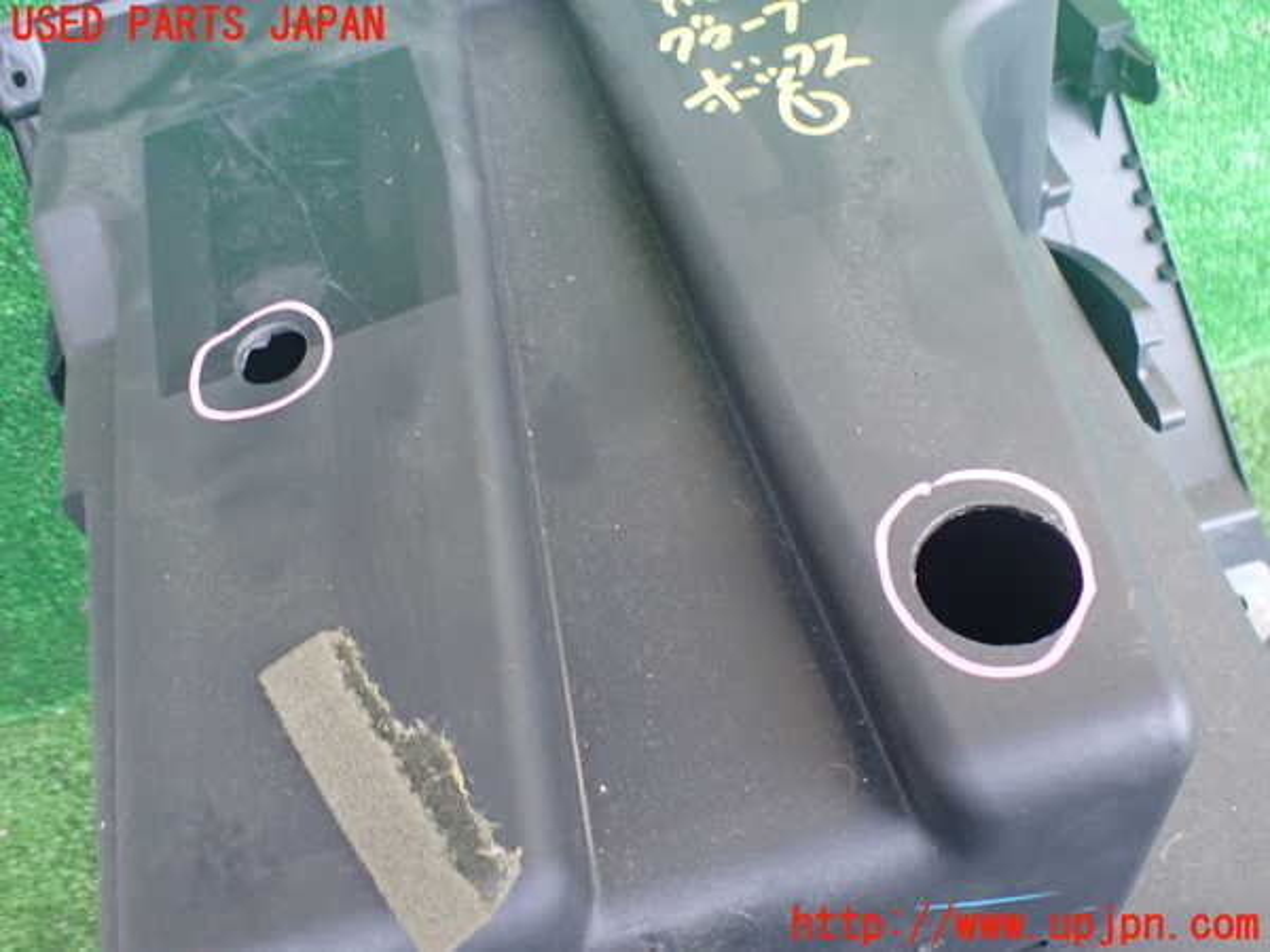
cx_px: 635
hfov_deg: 60.0
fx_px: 1101
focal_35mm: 30
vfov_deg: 46.8
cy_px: 476
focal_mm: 5.4
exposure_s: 1/100
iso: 800
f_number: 2.3
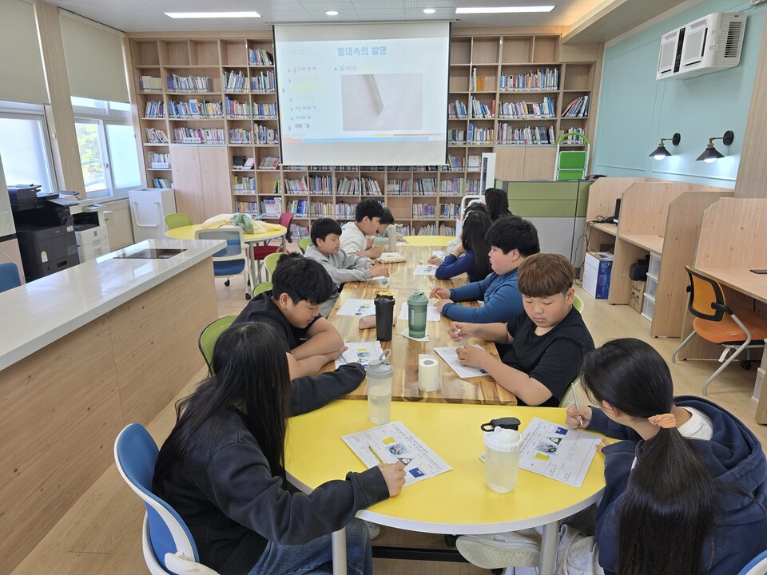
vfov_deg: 58.9
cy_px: 288
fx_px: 510
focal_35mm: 23
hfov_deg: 73.9
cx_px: 384
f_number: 1.7
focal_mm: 6.3
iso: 50
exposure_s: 1/120
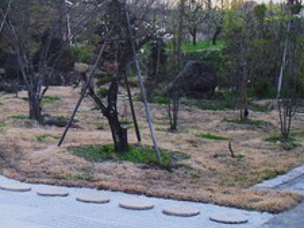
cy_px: 74
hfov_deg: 23.9
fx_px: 703
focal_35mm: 80
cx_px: 47
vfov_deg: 18.4
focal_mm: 6.3
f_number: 3.1
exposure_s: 1/125
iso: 200
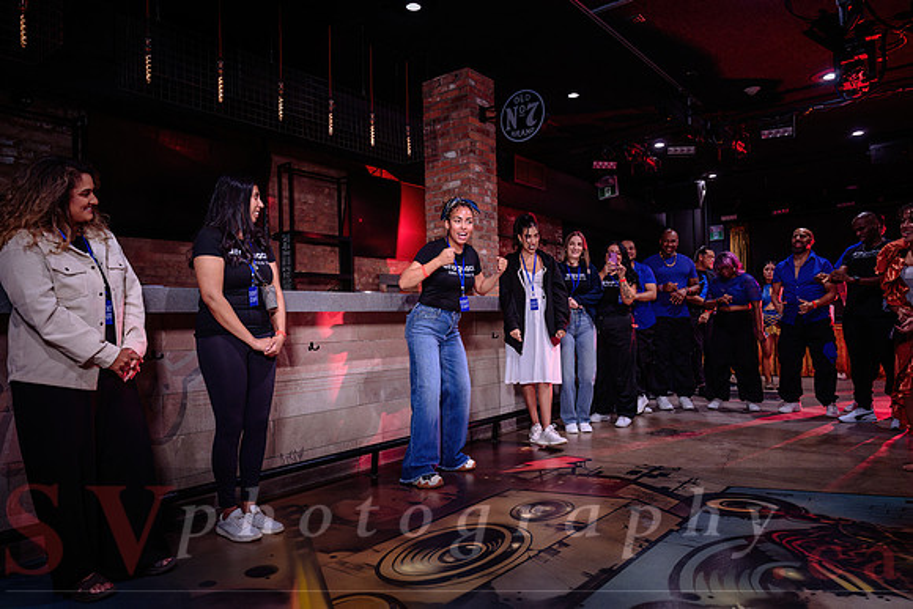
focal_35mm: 25
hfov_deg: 71.5
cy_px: 304
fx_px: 634
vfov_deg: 51.3
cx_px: 456
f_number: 4.5
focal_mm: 25
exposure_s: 1/60
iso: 1000
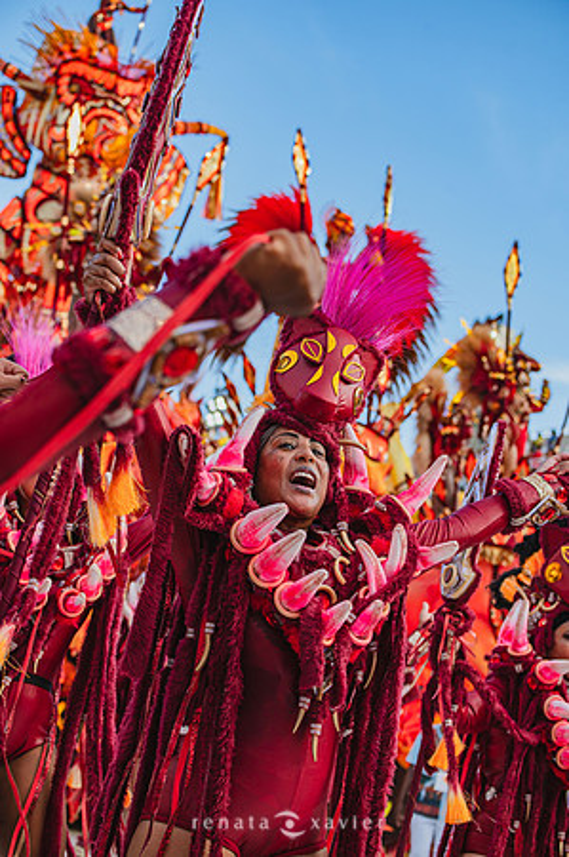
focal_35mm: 70
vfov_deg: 28.9
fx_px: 1663
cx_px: 284
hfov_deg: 19.4
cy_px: 428
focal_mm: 70
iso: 640
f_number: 5.6
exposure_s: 1/1600
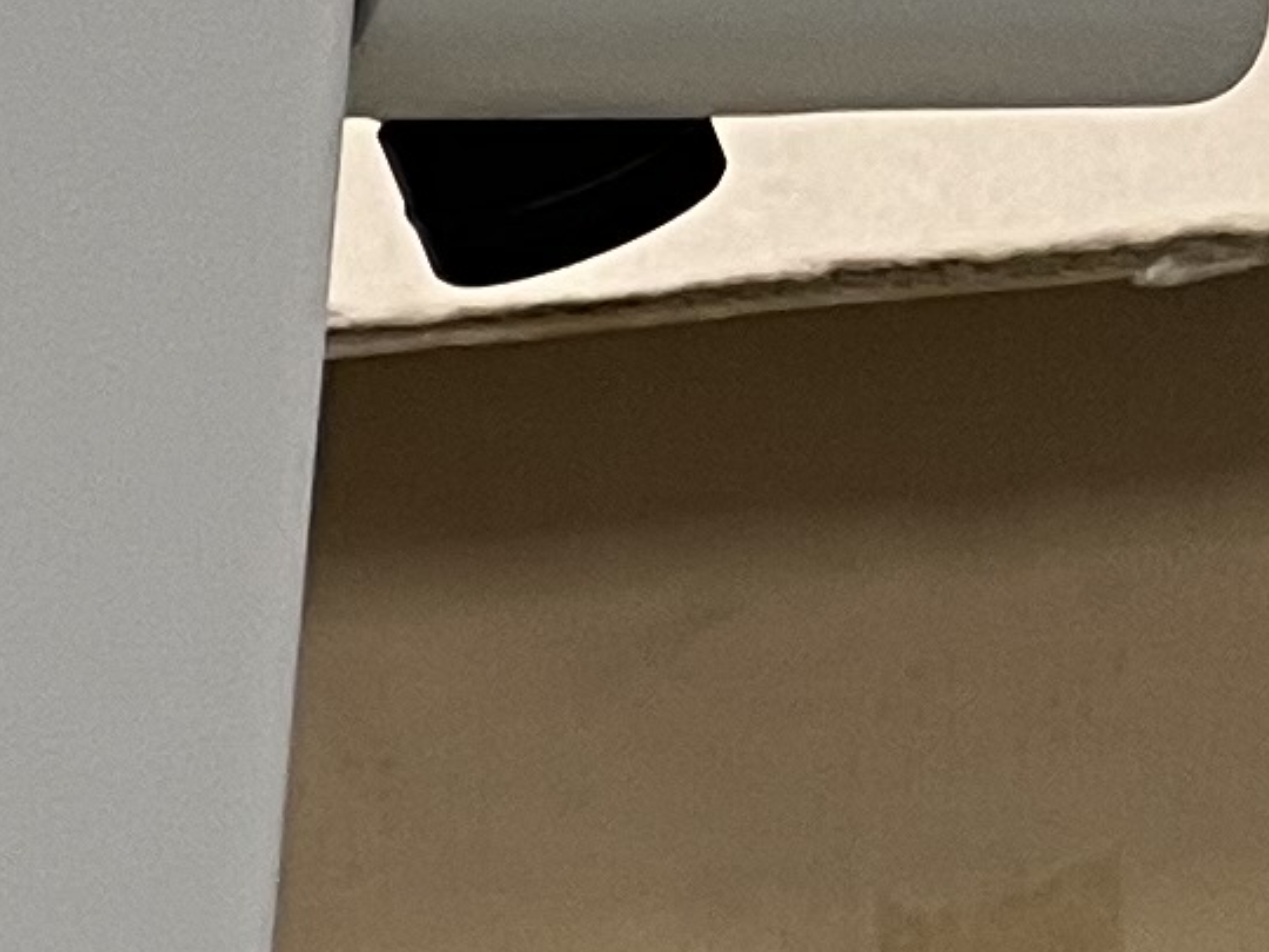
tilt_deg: -11.1
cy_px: 1206
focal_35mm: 194
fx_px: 7112
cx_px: -2503
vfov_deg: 7.6
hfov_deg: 8.6
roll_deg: -0.2
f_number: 1.5
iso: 125
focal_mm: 5.7
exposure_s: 1/60
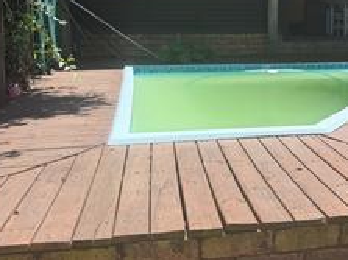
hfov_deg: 43.0
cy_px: 42
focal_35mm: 43
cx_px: 245
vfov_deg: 32.4
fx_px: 432
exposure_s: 1/2703
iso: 100
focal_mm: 6.76
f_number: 1.78
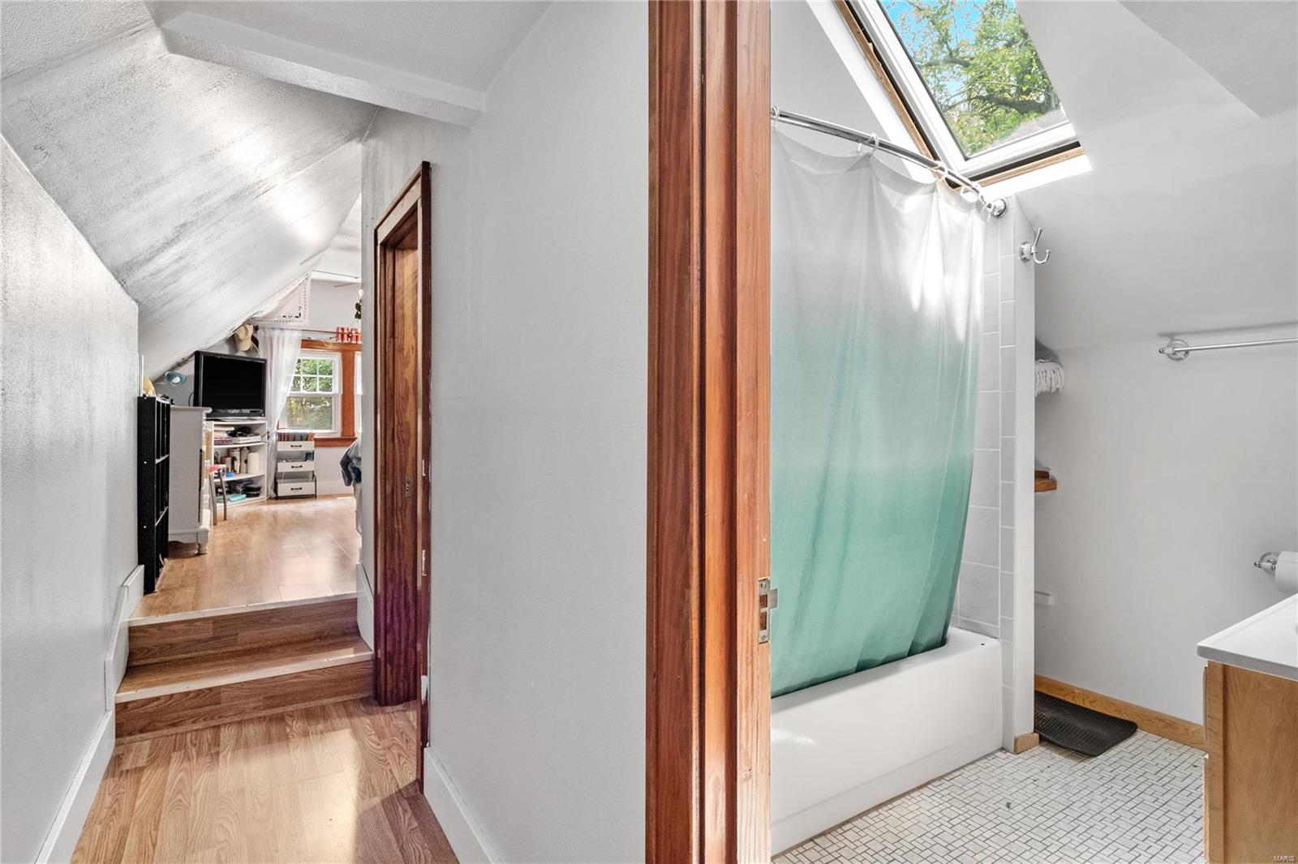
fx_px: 649
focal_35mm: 18
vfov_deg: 67.4
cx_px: 649
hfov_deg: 90.0
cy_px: 432
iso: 400
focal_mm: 9
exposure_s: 1/30
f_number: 10
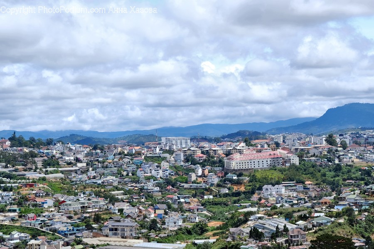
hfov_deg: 22.1
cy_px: 124
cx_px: 187
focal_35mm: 92
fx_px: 956
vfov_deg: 14.9
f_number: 7.1
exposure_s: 1/125
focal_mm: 61
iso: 200
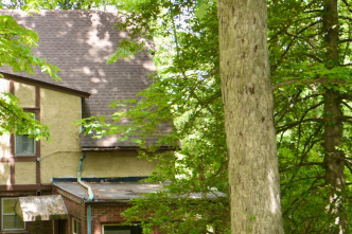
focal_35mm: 68
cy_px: 95
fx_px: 665
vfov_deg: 20.0
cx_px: -6
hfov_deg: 27.8
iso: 250
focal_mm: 20
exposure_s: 1/125
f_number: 4.5
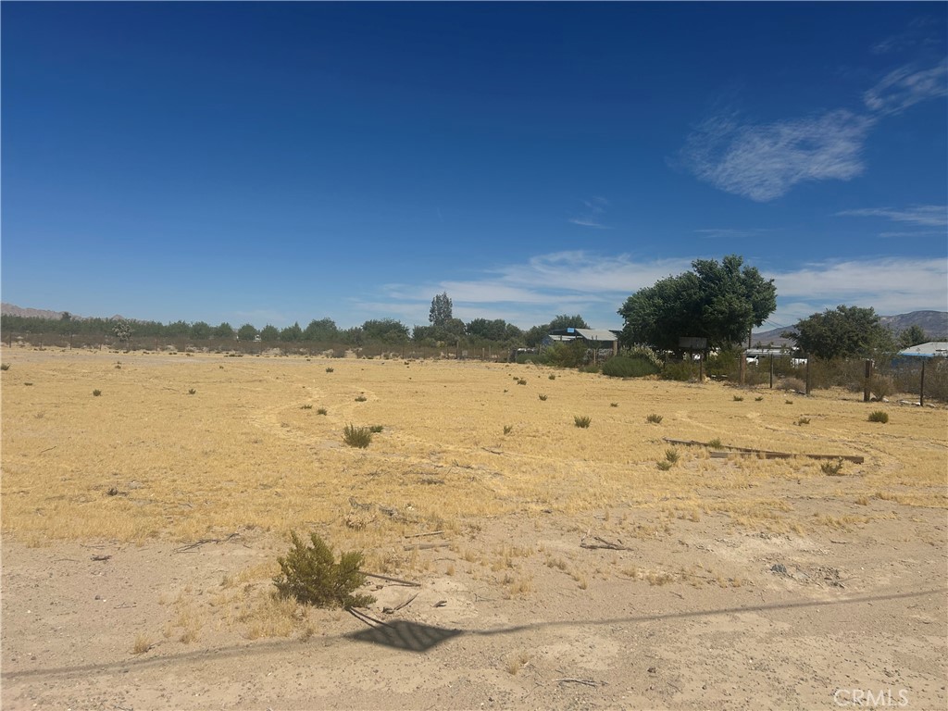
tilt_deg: -0.8
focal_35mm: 26
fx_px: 712
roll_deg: -2.3
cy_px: 356
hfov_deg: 67.3
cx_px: 474
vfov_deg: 53.1
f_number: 1.5
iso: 50
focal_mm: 5.7
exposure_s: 1/12658
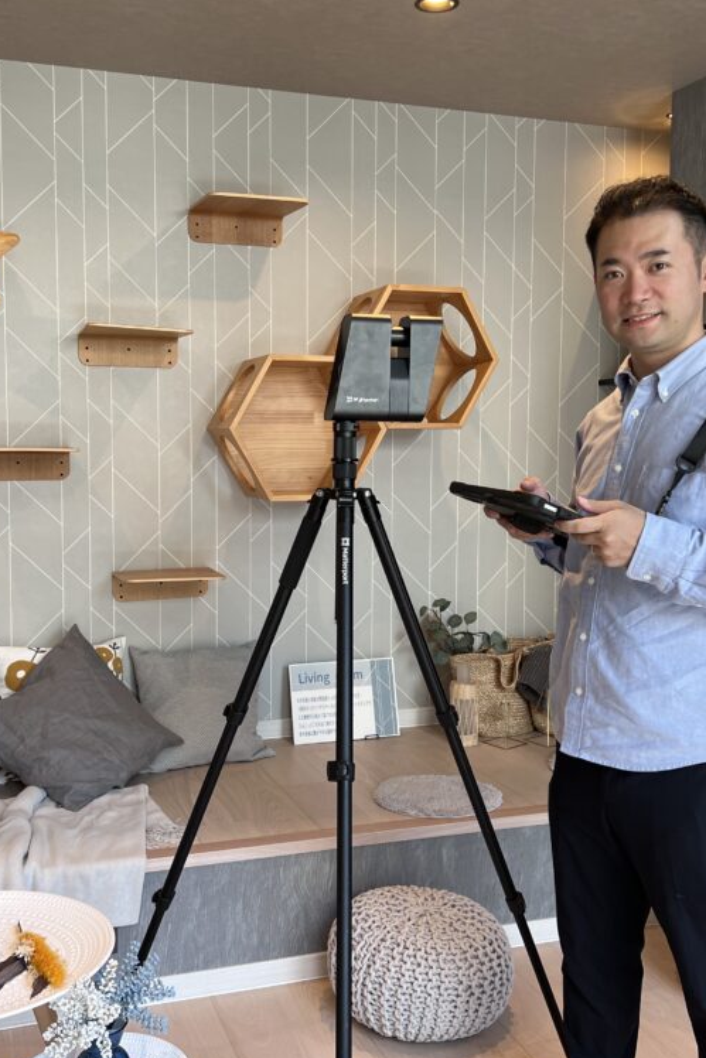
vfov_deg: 51.9
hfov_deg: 35.9
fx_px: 1088
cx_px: 321
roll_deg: +0.5
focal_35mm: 37
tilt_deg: -4.9
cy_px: 533
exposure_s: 1/100
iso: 80
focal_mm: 5.7
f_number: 1.5
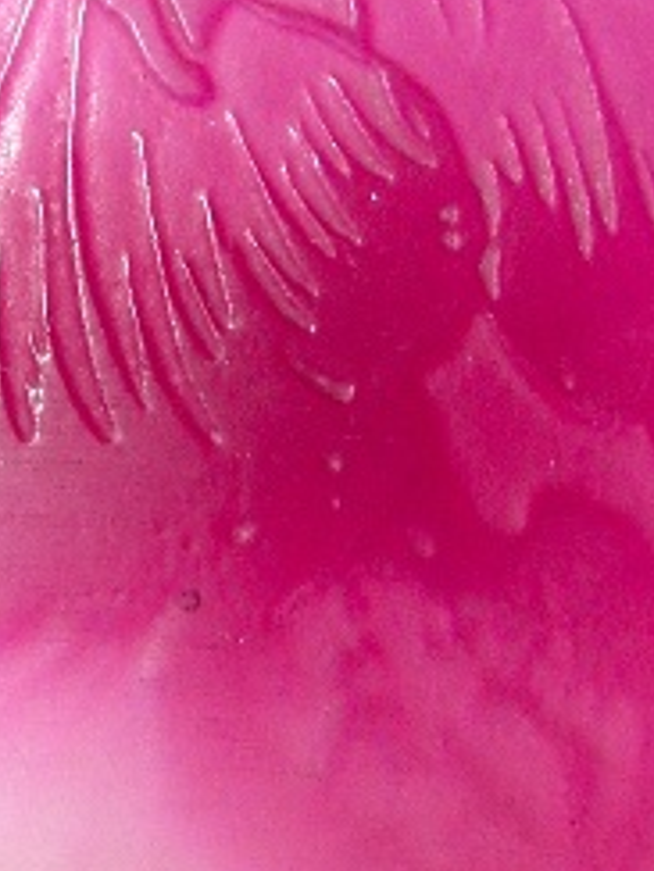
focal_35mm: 202
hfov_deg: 7.3
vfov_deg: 9.8
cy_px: 500
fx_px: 5089
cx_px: 57
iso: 80
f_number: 4
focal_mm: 6.8
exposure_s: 1/350
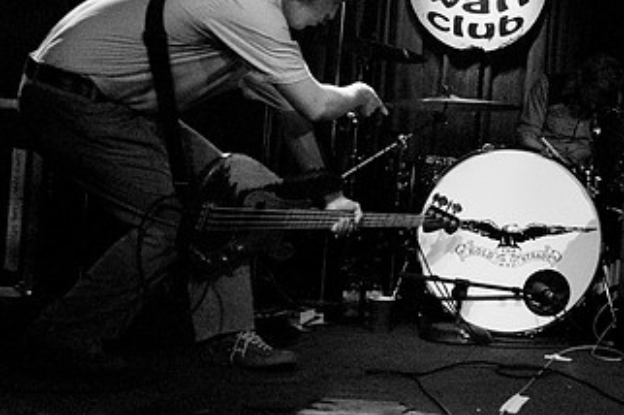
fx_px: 935
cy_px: 149
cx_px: 465
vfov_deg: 24.9
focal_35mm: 54
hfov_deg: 36.1
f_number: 3.2
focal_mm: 20
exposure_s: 1/80
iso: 800
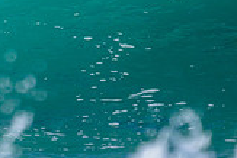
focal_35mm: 3619
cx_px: -195
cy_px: -186
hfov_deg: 0.6
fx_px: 23846
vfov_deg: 0.4
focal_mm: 800
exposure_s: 1/2000
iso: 360
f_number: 6.3
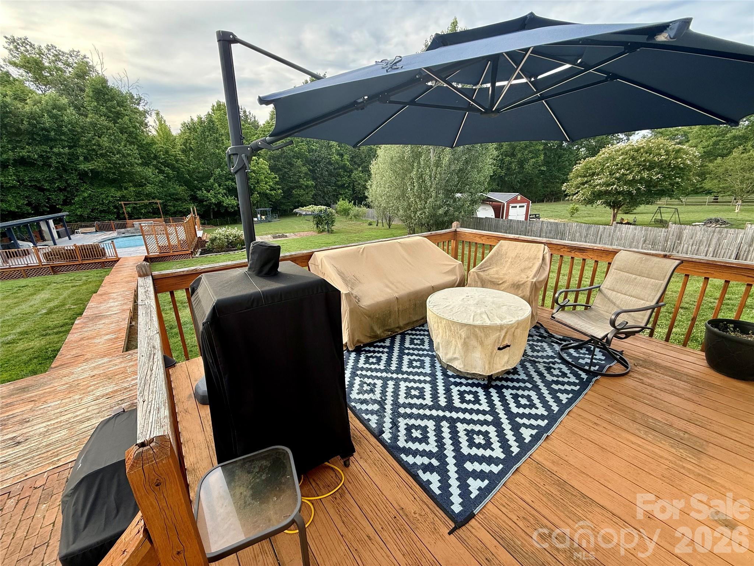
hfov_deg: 102.1
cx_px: 377
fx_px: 305
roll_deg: +1.4
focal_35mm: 14
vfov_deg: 85.7
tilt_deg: -17.2
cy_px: 283
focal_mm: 2.22
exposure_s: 1/203
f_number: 2.2
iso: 50
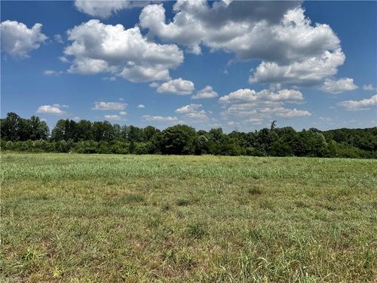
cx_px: 188
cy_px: 142
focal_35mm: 24
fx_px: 261
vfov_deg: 56.8
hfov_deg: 71.6
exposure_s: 1/7937
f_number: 1.78
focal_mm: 6.76
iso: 80
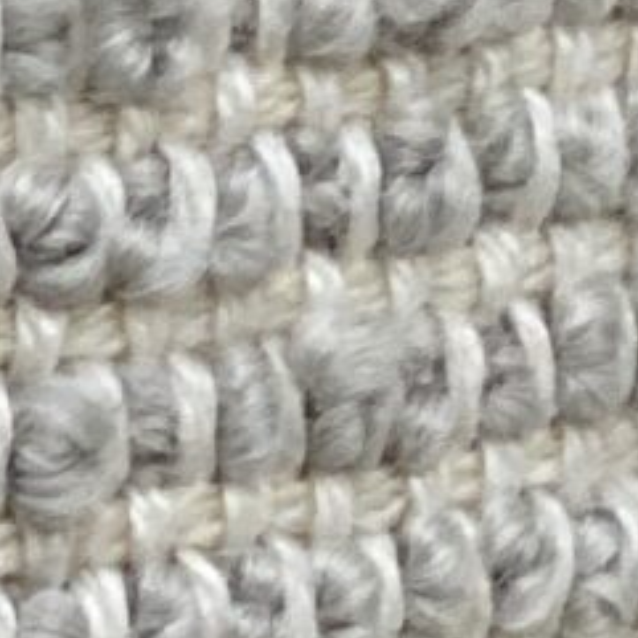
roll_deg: +1.5
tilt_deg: -16.9
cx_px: 101
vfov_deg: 3.5
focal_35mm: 488
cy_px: -1668
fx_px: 10176
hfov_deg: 3.6
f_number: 2
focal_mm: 6
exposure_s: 1/122
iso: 100
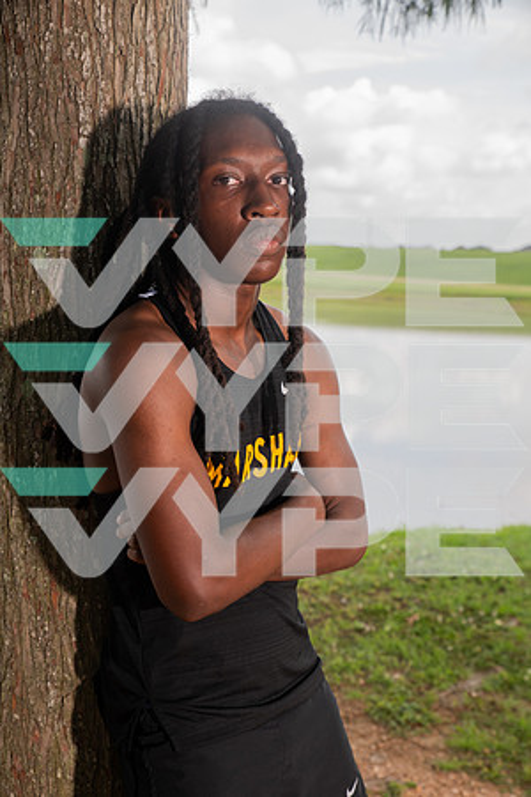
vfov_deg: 38.2
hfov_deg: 26.0
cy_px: 398
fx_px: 1150
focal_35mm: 52
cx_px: 266
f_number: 7.1
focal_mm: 52
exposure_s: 1/320
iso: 320
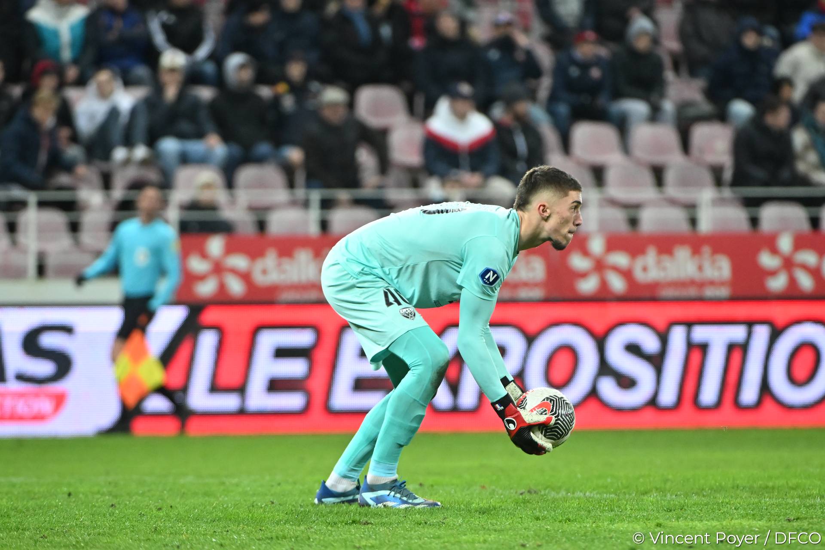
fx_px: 13746
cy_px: 275
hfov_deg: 3.4
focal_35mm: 600
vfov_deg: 2.3
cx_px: 412
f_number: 4
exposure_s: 1/640
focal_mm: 400
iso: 4000
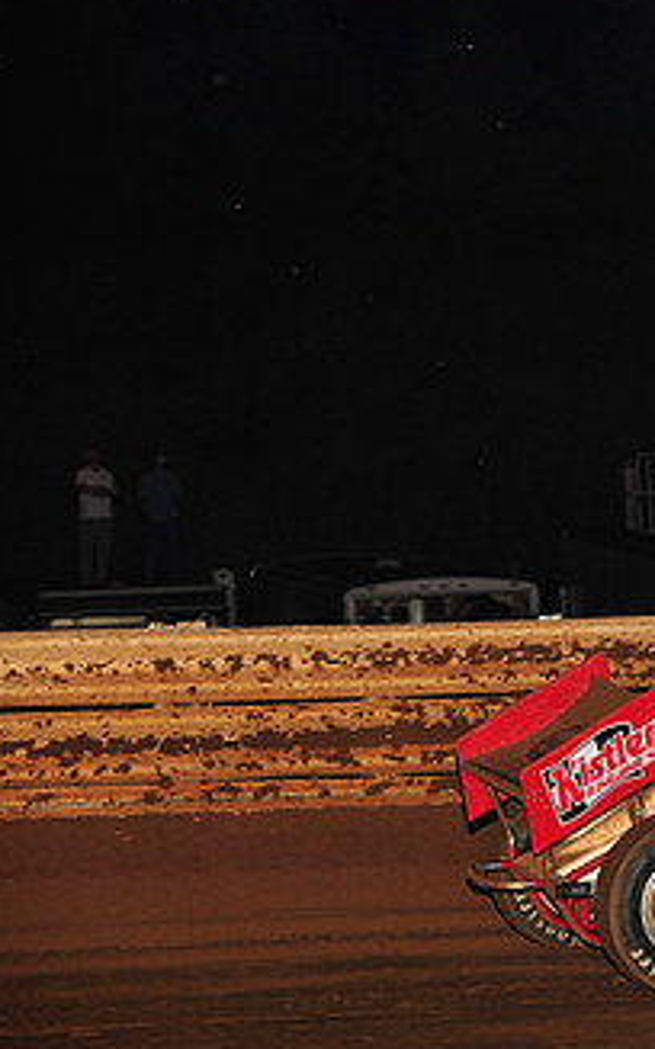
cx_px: 918
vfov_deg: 8.6
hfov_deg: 5.3
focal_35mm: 244
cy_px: 545
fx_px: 6978
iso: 1000
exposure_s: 1/320
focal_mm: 135
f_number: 6.3
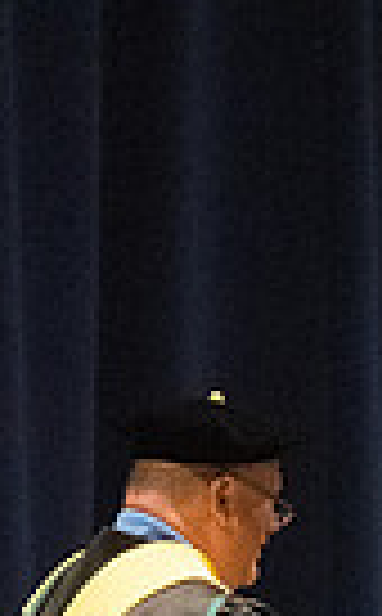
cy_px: 1007
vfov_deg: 3.1
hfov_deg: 1.9
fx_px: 11353
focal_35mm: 678
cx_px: 294
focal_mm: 135
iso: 8000
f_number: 4.5
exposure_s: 1/250
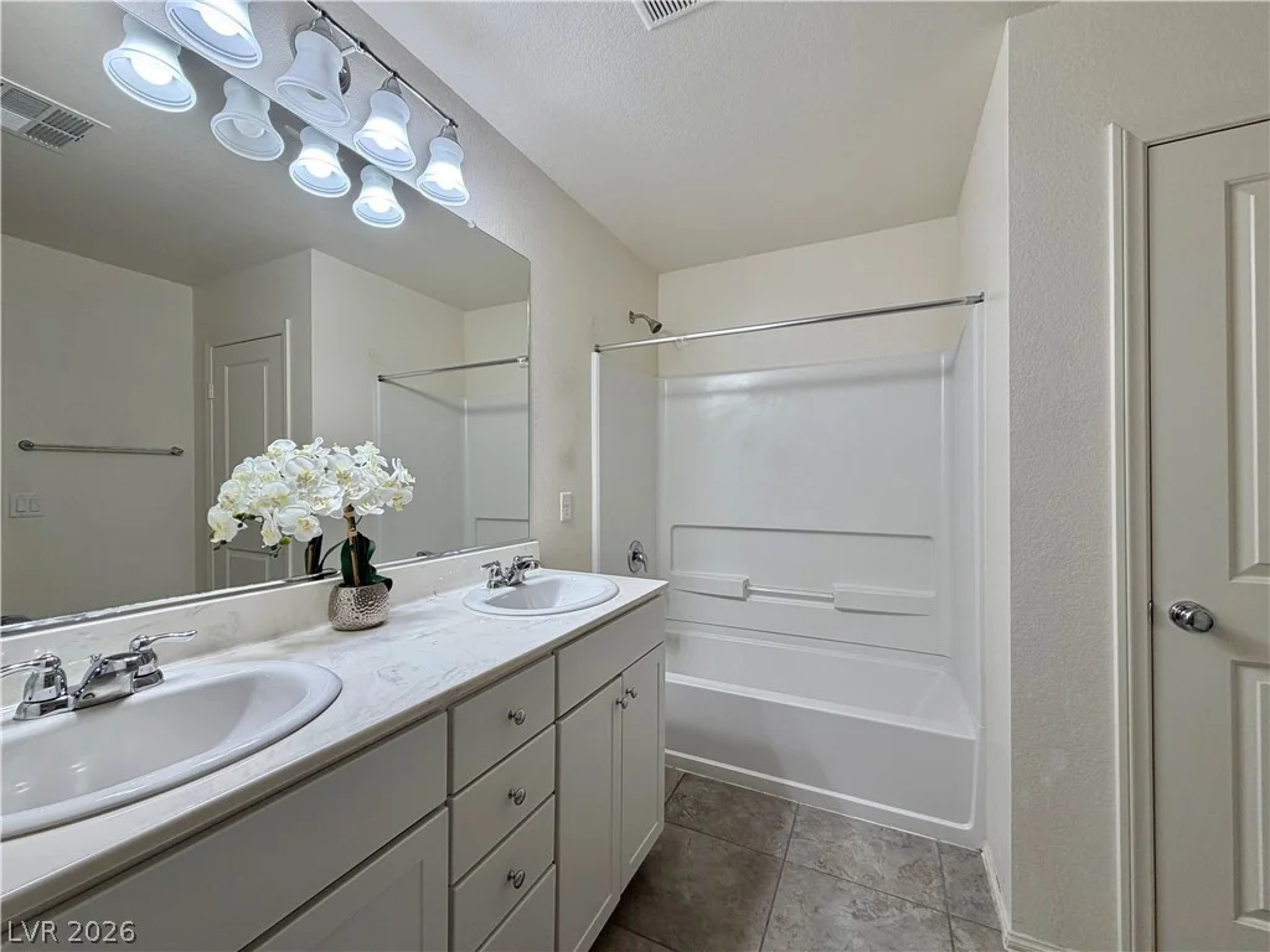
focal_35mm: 14
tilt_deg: -0.3
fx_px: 514
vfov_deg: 85.7
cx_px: 635
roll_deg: -0.6
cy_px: 476
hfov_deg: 102.1
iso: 80
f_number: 2.2
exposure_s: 1/120
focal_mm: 2.22
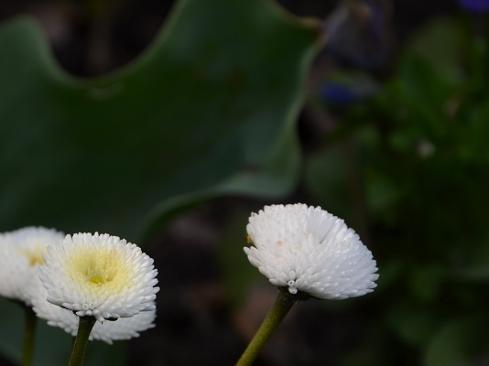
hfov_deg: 6.8
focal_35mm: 290
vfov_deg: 5.1
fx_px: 4094
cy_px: 292
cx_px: 92
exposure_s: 1/125
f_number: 8
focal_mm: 105
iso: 100
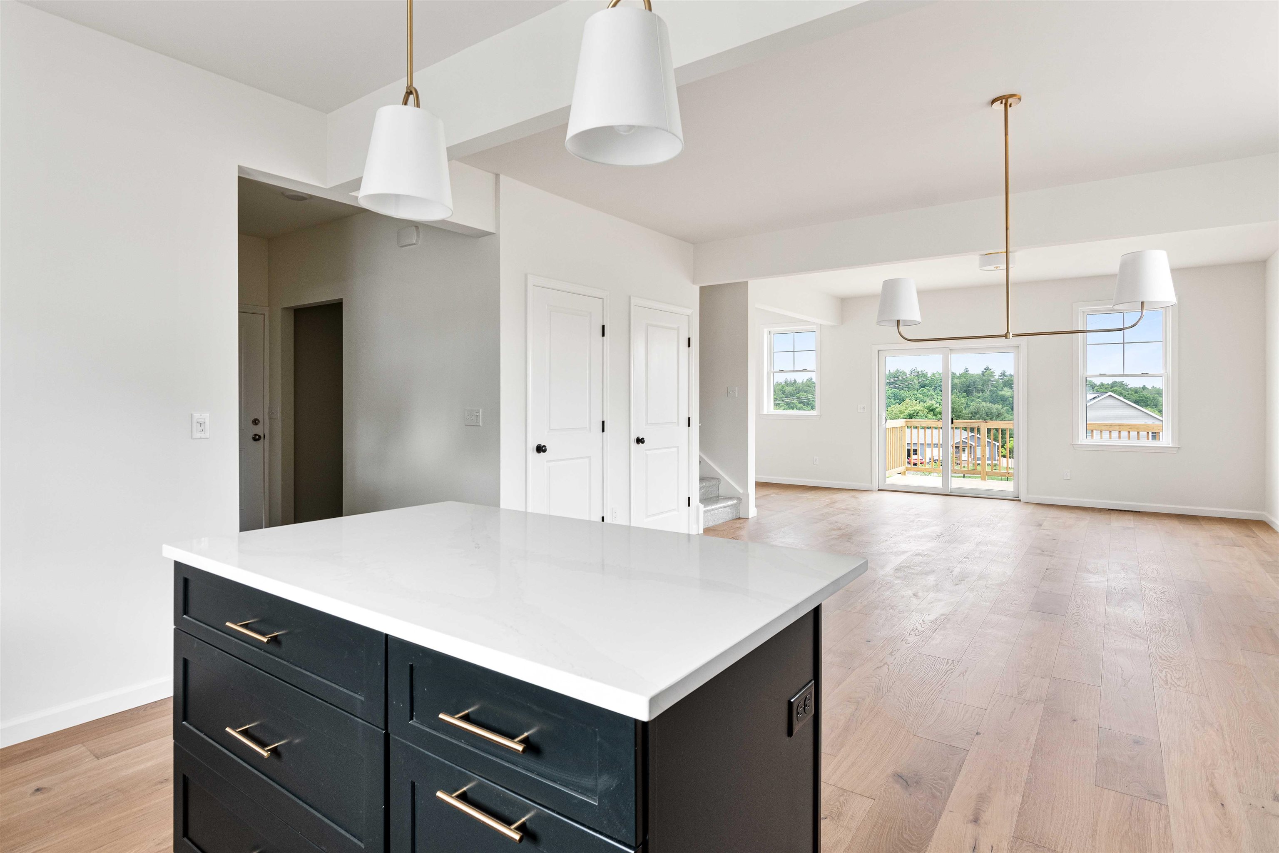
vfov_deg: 67.4
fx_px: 639
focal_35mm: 18
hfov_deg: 90.0
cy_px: 426
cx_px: 640
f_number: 7.1
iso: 200
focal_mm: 12
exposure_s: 1/10
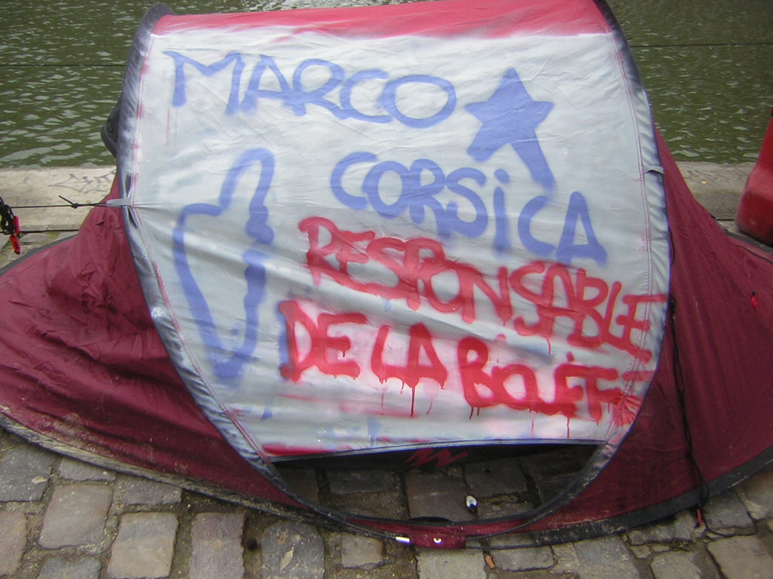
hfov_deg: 51.4
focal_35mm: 36
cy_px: 290
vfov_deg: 39.7
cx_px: 386
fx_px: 804
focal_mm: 4.7
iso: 50
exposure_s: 1/75.8
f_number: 2.6
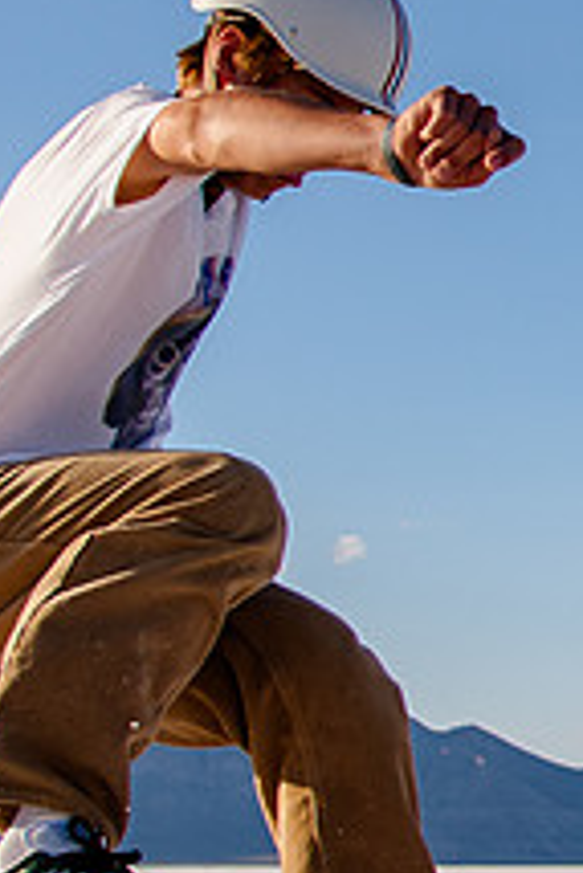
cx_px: 1261
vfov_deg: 16.8
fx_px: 2959
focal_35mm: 122
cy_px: 454
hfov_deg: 10.2
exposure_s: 1/3200
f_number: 4
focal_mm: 24
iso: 200
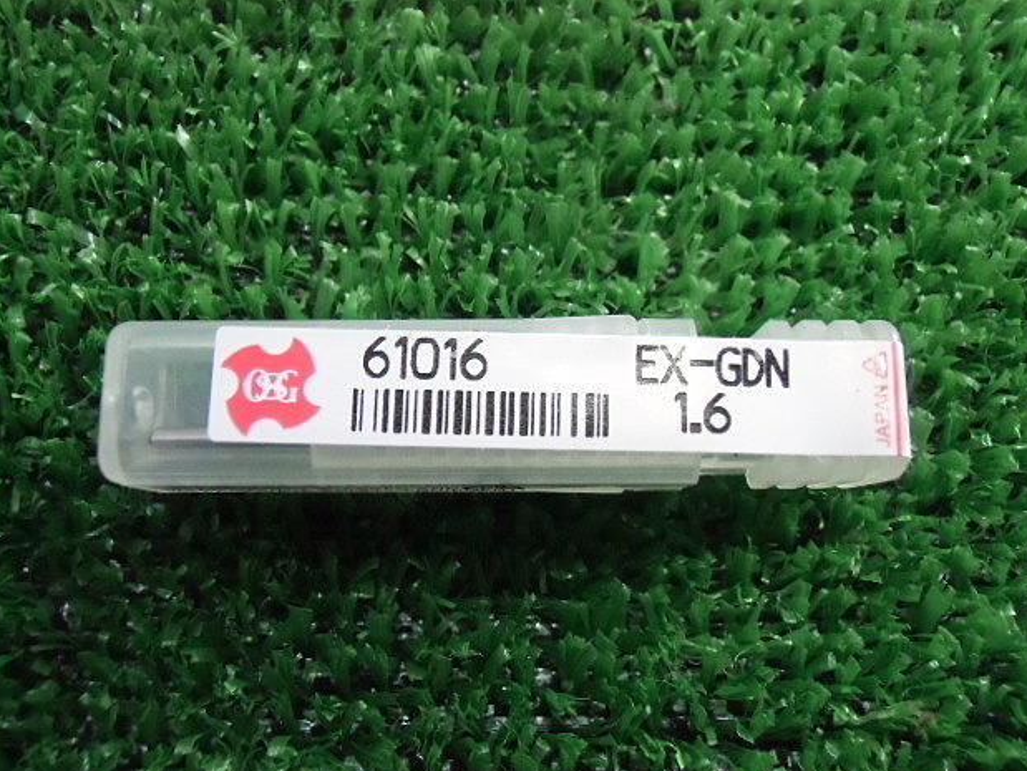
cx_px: 516
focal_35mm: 31
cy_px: 396
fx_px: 920
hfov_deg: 58.3
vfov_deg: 45.5
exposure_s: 1/80
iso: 800
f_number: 3.5
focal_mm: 5.36
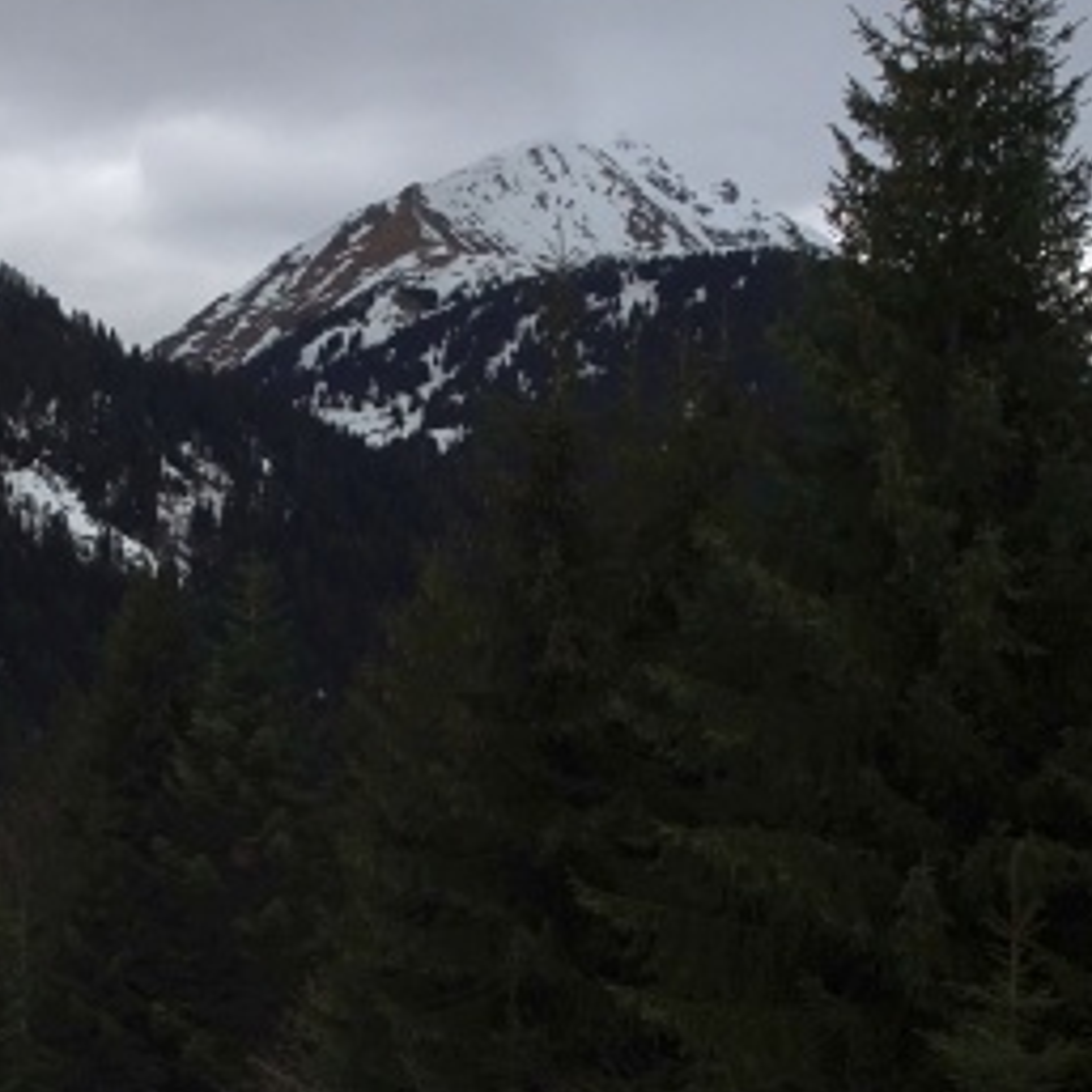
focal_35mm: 66
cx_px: 123
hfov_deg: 25.4
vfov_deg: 25.7
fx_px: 2356
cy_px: 871
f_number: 3.5
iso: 80
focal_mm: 4.1
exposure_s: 1/640
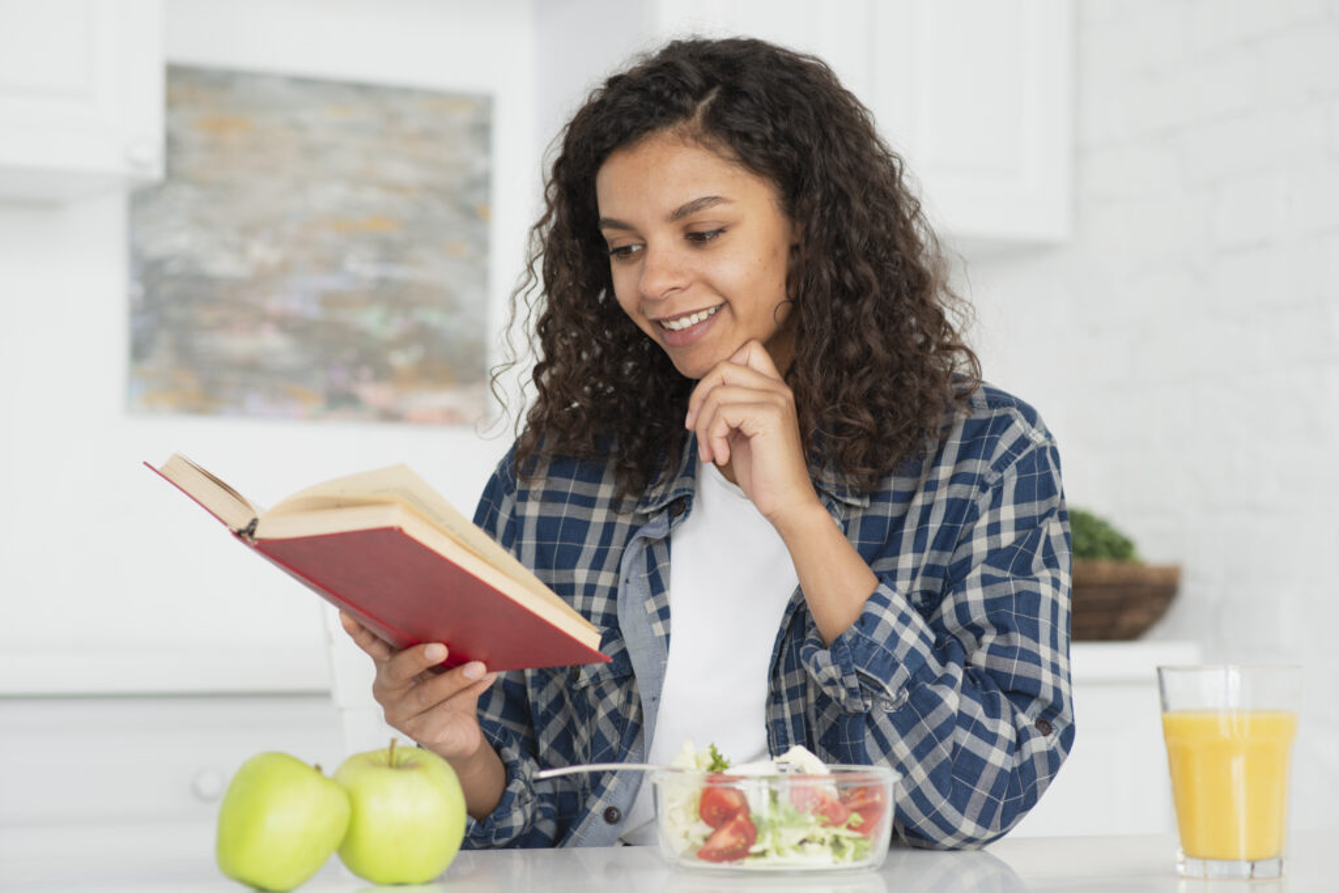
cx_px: 670
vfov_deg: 16.1
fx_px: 3162
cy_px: 446
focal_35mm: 85
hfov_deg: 23.9
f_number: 3.5
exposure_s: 1/160
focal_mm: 85
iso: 400
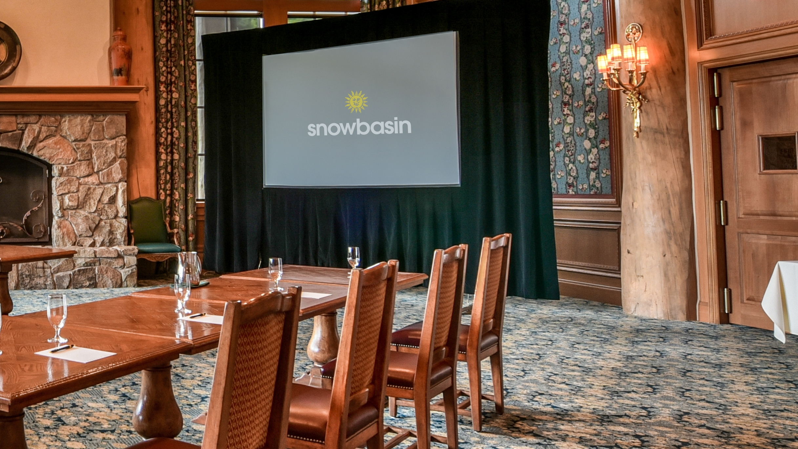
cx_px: 33
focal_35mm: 36
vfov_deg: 32.5
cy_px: 141
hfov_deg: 47.6
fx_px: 762
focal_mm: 14
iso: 400
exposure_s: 1/15
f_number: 9
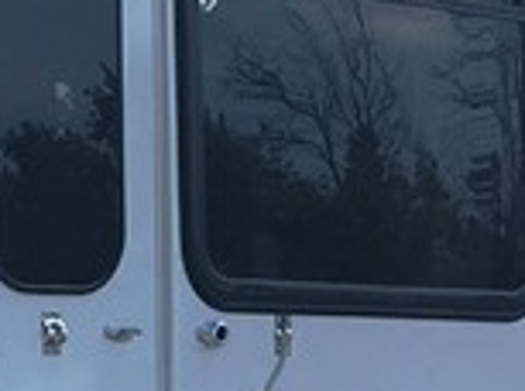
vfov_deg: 7.7
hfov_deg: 10.4
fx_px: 2845
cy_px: 552
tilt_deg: -1.8
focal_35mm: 188
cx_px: -127
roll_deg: -0.5
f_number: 1.8
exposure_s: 1/2519
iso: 20
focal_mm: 3.99
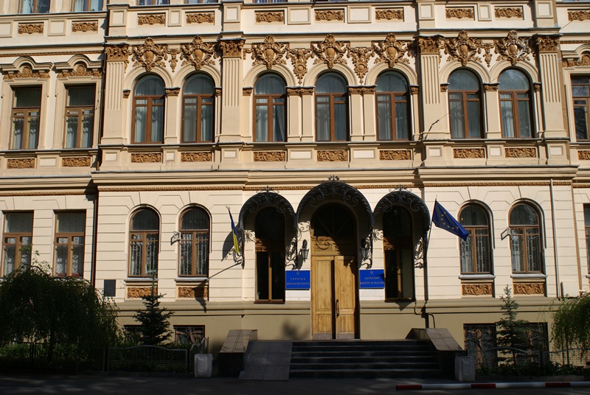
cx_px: 295
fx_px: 640
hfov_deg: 49.5
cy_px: 198
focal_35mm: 39
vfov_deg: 34.3
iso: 100
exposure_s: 1/250
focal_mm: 26
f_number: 9
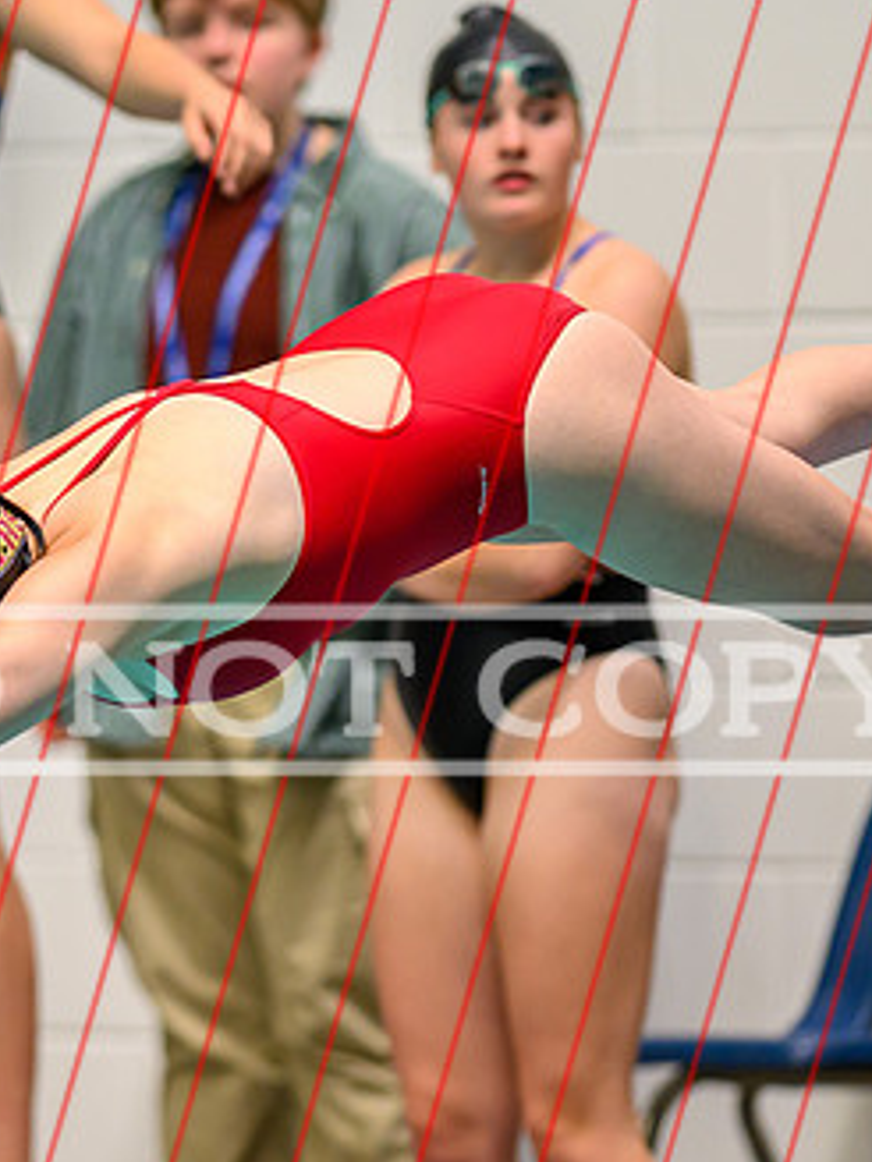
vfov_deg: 3.0
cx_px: 236
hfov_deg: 2.2
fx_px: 22504
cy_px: 641
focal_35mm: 670
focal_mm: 300
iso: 2500
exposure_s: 1/800
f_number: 2.8
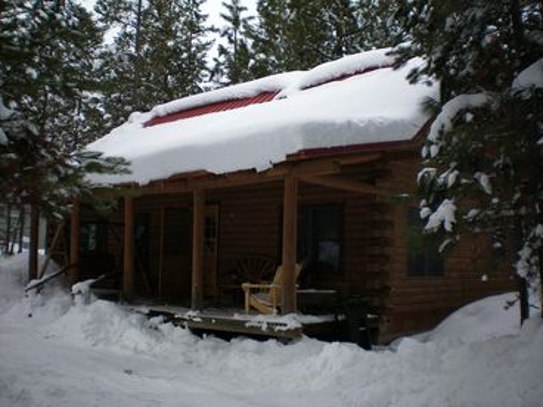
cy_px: 204
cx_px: 272
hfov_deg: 49.0
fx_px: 596
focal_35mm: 38
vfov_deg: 37.7
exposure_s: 1/400
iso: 64
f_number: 3.1
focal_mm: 6.3
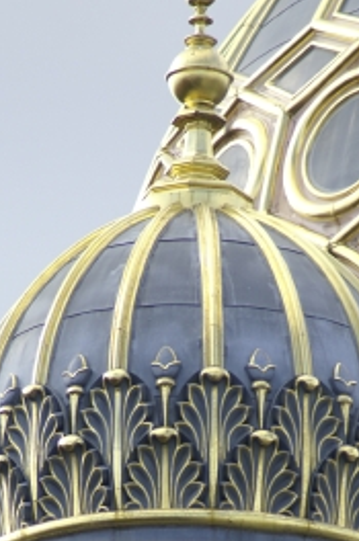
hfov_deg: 1.7
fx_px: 12298
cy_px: 475
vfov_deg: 2.5
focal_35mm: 819
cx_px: 180
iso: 100
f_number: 5.6
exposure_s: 1/200
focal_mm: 300
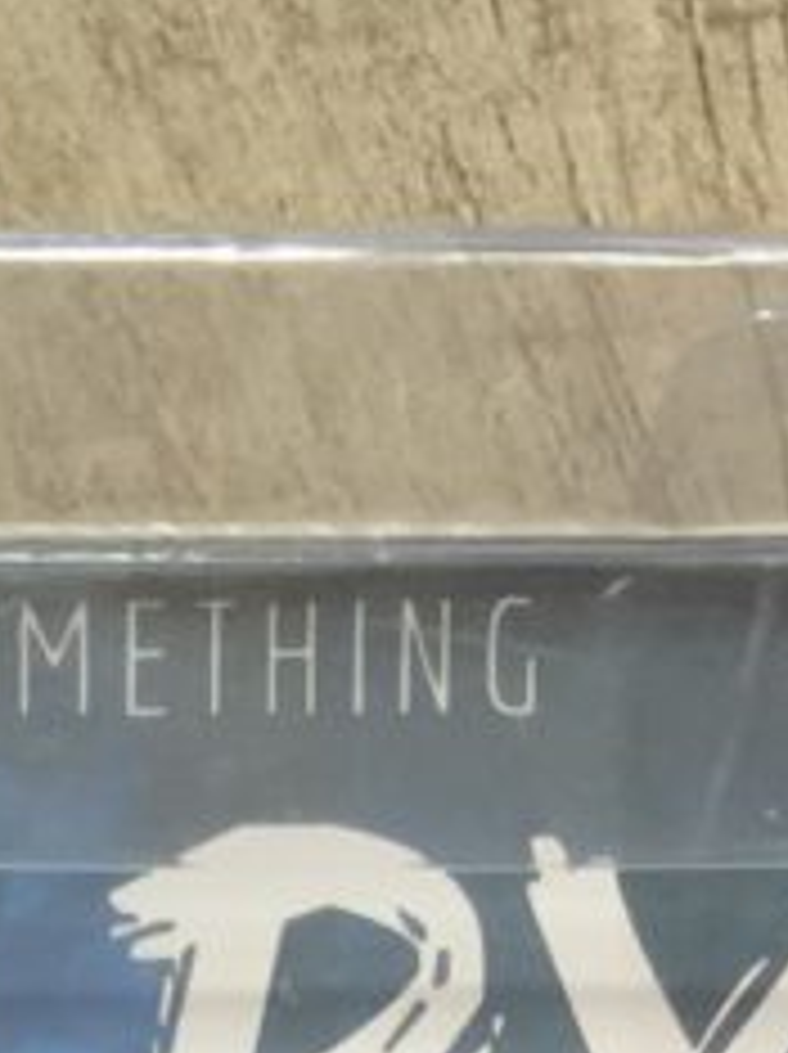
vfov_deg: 13.2
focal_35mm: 127
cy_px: 2178
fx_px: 3862
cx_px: -131
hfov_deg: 11.4
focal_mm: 3
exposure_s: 1/60
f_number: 1.8
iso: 320
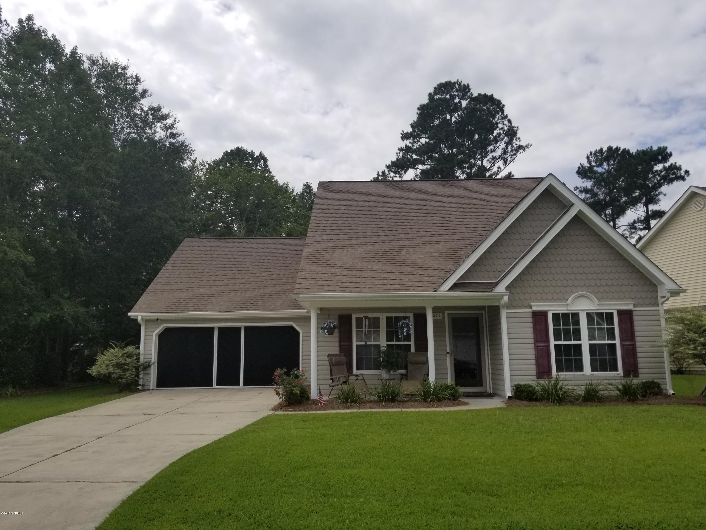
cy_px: 265
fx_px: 530
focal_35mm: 26
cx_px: 353
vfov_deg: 53.1
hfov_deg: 67.3
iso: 50
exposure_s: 1/4672
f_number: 1.7
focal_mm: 4.3
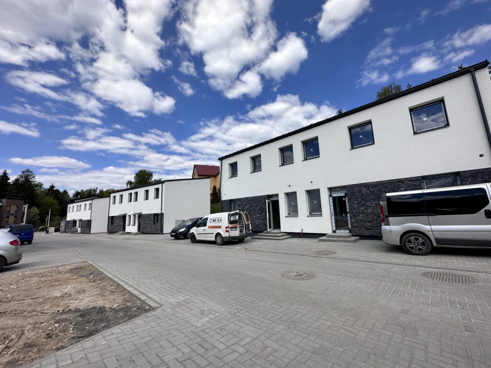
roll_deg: +0.7
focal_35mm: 14
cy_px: 184
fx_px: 199
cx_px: 246
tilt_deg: +9.3
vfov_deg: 85.7
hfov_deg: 102.1
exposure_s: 1/3300
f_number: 2.2
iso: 50
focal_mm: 2.22
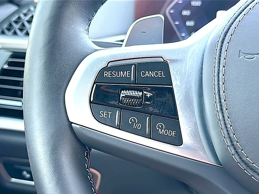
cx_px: 130
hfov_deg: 41.2
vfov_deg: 31.5
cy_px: 97
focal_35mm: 46
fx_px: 344
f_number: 1.78
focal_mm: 6.86
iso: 100
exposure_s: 1/132
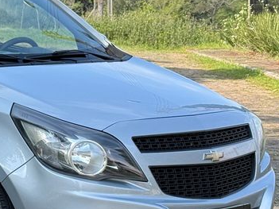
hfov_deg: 13.6
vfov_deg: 10.6
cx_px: -68
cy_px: 118
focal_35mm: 140
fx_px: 1128
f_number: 1.78
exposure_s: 1/1429
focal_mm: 6.76
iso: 80
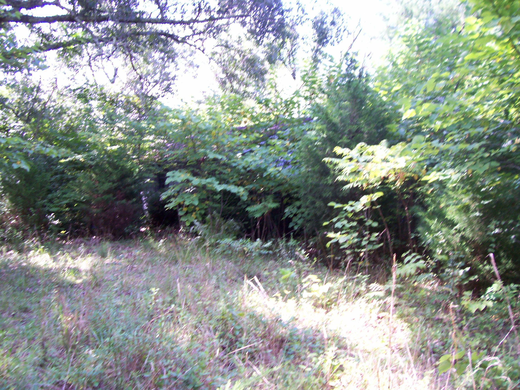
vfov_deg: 41.8
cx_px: 260
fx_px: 511
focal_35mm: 34
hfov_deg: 54.0
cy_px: 195
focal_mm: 5.6
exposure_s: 1/86.1
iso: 80
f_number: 2.7
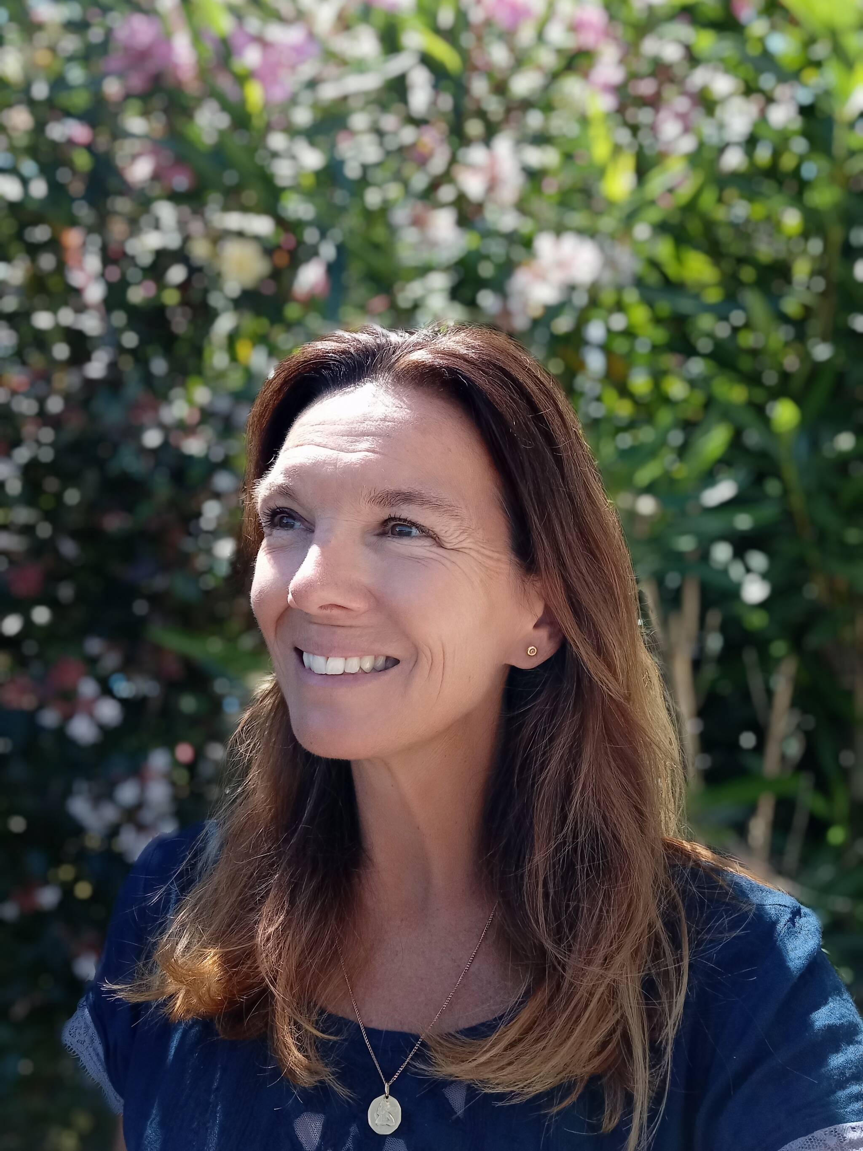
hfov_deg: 49.7
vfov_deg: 63.4
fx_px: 931
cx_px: 432
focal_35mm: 28
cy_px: 576
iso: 100
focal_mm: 3.74
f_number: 2.25
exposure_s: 1/251
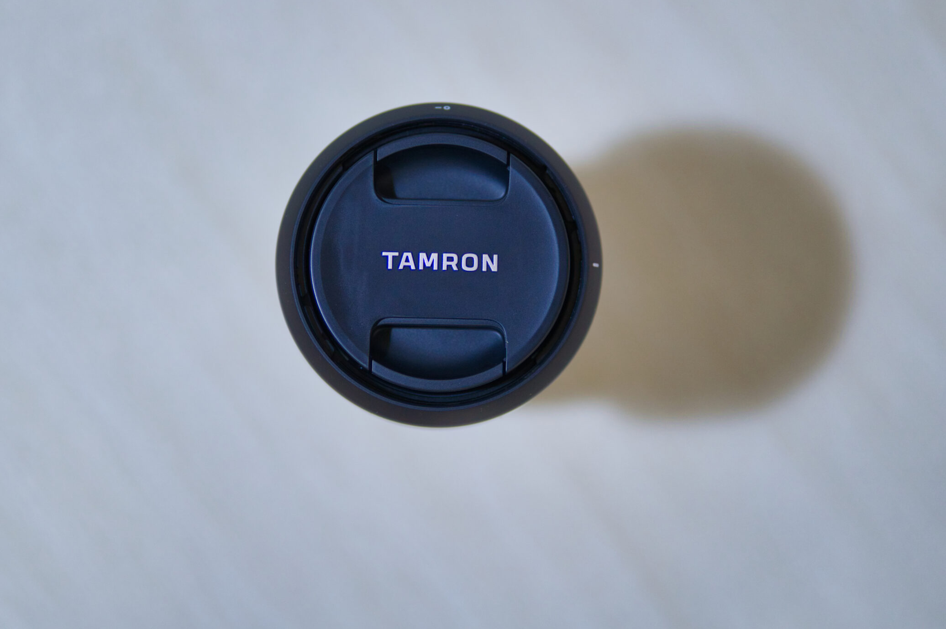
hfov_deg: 19.5
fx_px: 2758
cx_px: 438
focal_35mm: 105
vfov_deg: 13.0
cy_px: 244
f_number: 1.8
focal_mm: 85
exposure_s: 1/50
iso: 800
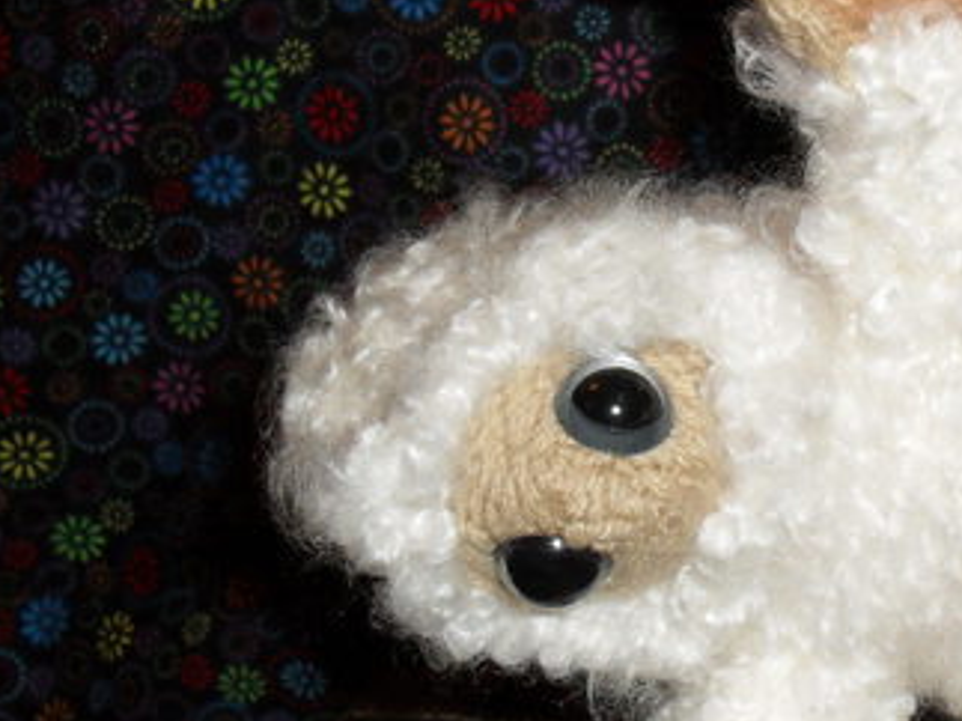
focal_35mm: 65
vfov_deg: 22.6
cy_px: 372
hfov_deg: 28.6
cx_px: 885
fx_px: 1806
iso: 200
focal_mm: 6.3
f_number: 3.2
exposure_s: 1/45
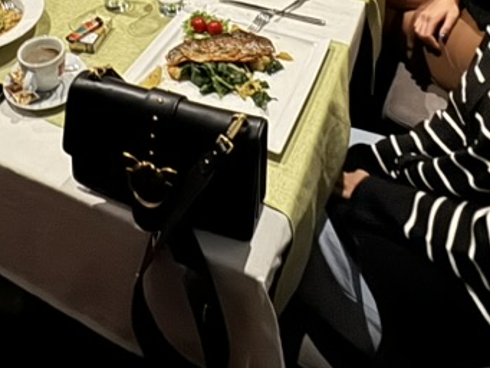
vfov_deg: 27.0
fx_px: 595
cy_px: -147
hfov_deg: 44.4
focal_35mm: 42
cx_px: 180
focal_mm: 2.22
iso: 2000
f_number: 2.2
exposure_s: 1/8
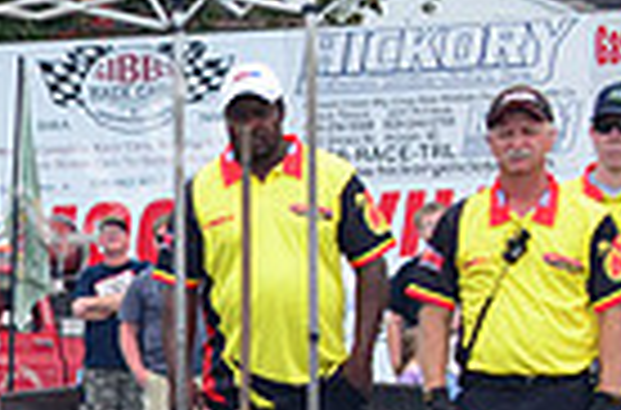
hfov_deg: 3.0
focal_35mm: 693
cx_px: -544
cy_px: 653
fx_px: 11913
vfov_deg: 2.0
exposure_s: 1/1000
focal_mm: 110
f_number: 8
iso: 1000
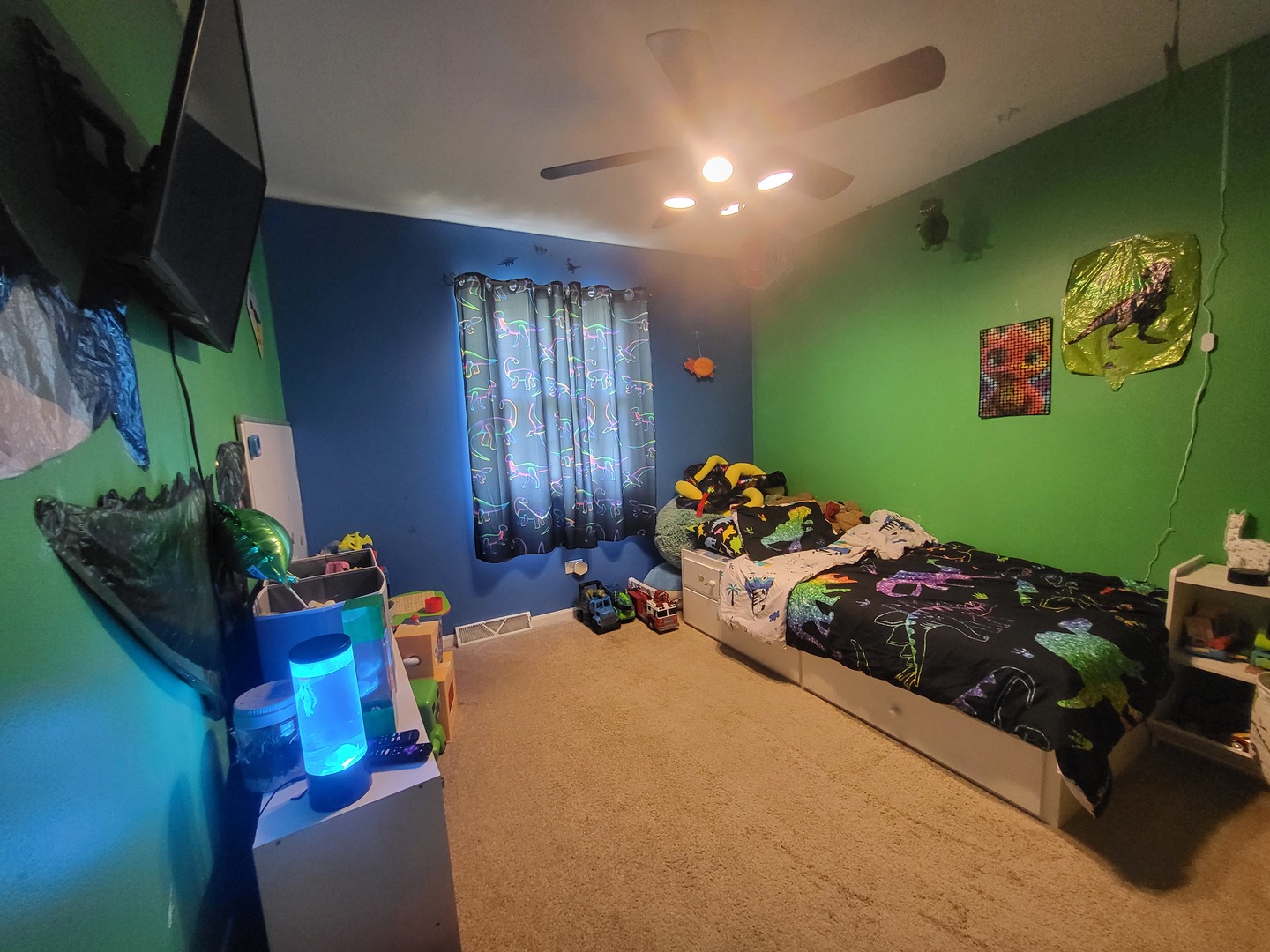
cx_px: 635
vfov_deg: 89.9
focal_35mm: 13
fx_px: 477
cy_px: 476
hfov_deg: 106.2
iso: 400
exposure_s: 1/30
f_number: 2.2
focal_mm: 1.74
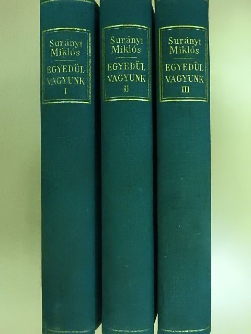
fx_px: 338
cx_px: 126
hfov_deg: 40.7
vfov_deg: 52.6
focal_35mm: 35
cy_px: 167
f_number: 3.8
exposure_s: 1/80
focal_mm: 6.3
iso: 1600
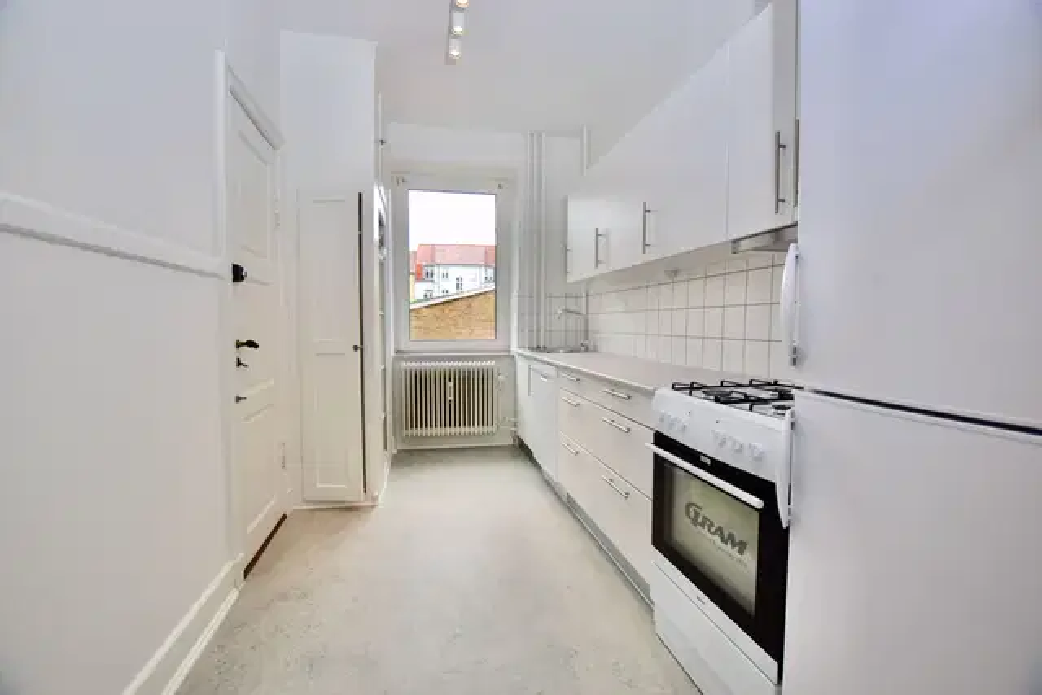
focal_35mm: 15
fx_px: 434
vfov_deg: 77.4
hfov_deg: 100.4
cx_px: 521
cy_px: 348
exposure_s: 1/100
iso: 200
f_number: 5.6
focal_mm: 10
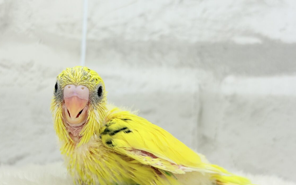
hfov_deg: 34.5
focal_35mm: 59
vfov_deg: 22.0
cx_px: 138
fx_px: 476
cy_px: 106
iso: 50
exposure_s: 1/100
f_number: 1.6
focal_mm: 5.96
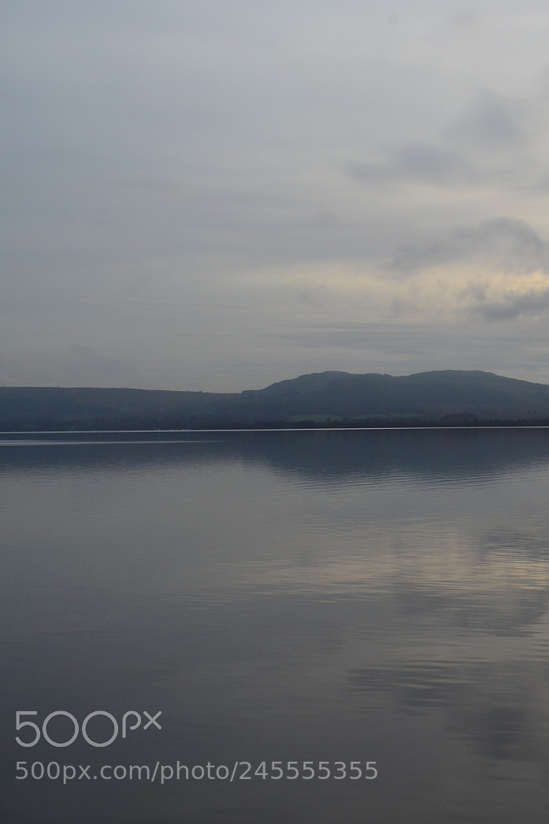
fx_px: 1258
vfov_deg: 36.2
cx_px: 596
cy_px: 415
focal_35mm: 55
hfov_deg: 23.2
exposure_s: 1/100
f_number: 11
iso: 200
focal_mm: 24
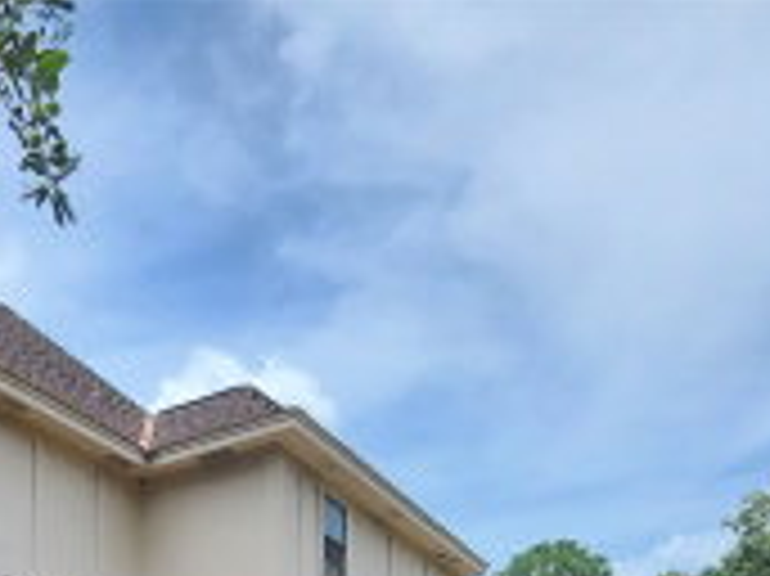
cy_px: 860
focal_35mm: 39
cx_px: 68
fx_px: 867
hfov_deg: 43.5
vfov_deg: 26.7
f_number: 2.2
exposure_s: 1/1718
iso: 50
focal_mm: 2.2
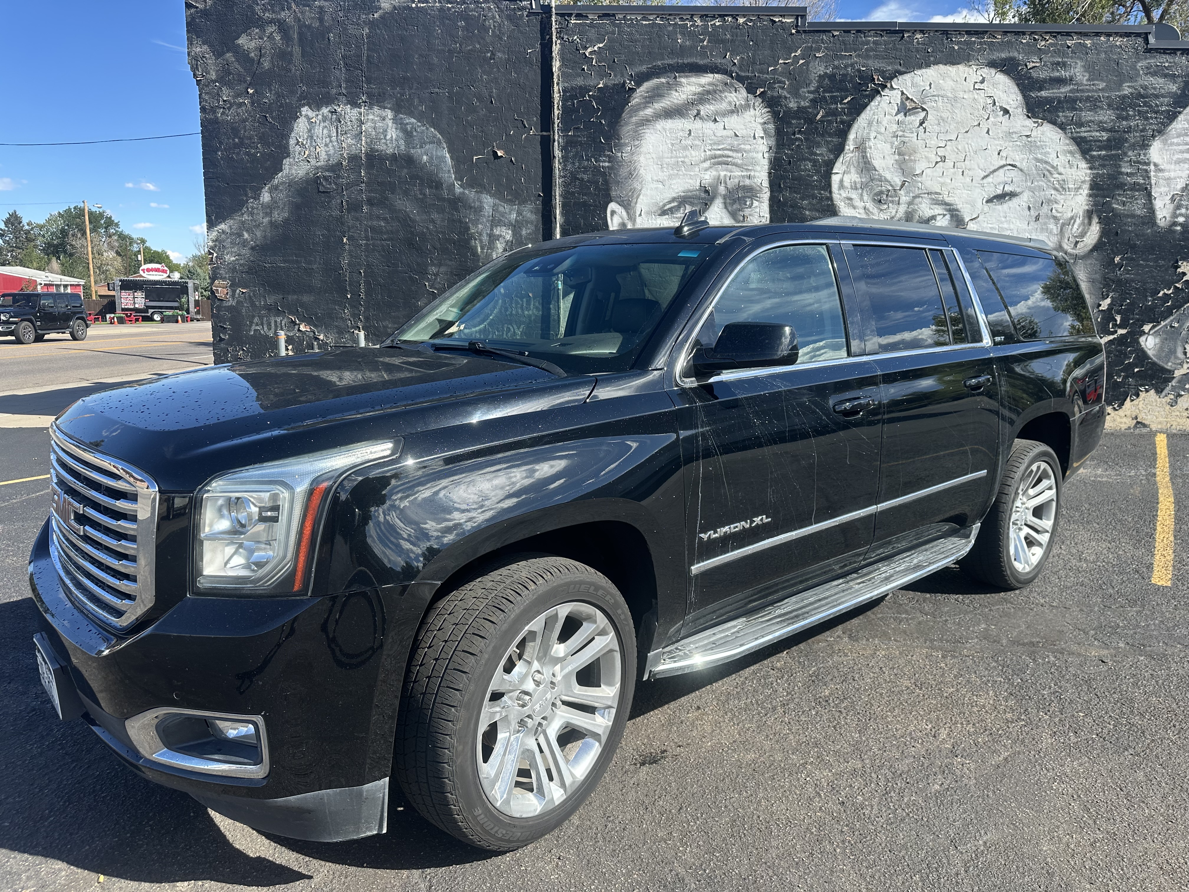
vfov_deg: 56.8
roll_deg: -1.5
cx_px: 594
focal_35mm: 24
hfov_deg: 71.6
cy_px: 446
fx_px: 824
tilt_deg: -10.2
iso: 80
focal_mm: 6.86
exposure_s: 1/1779
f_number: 1.78
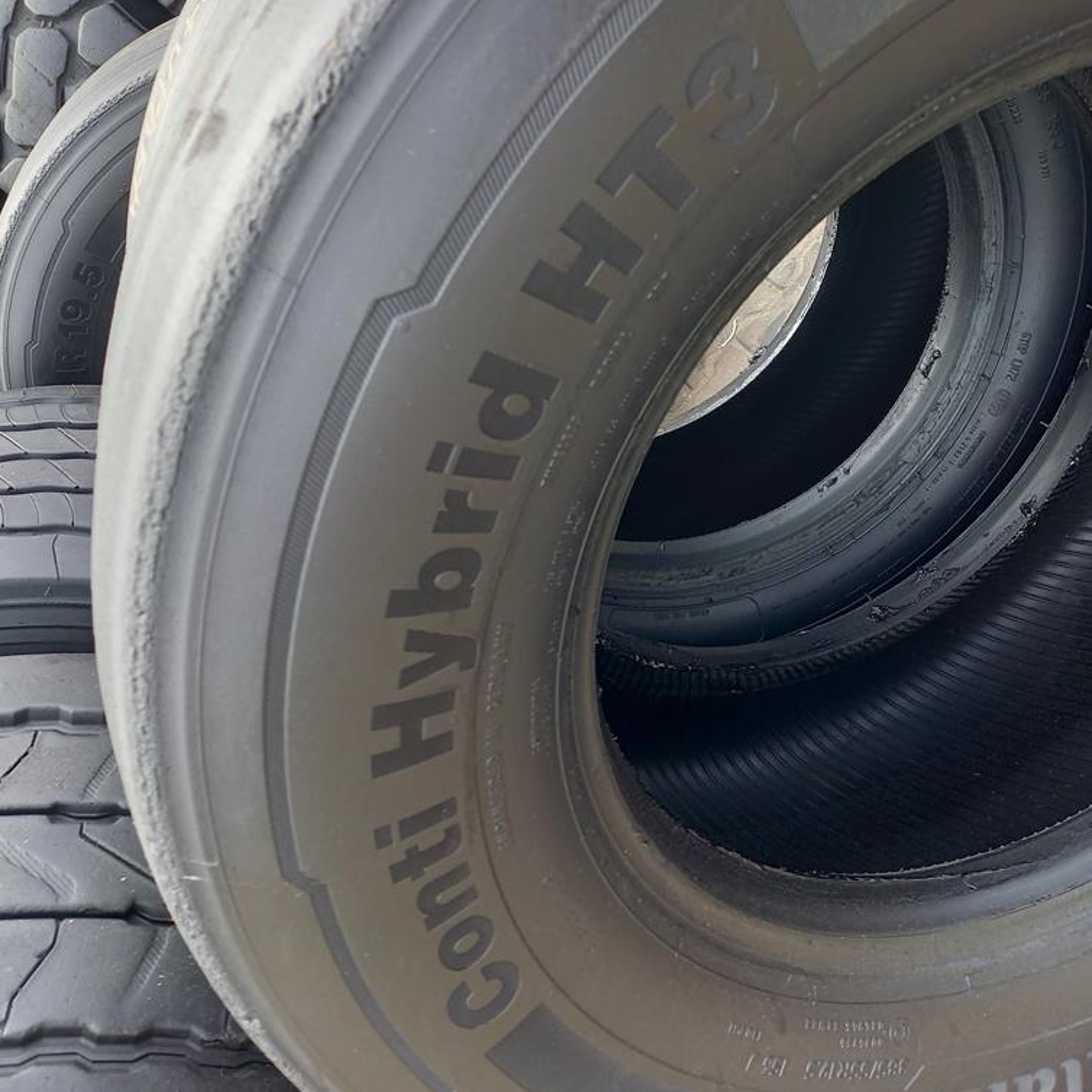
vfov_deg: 53.3
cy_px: 395
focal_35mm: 30
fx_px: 1071
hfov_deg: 54.0
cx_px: 552
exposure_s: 1/118
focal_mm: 4.65
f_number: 1.8
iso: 50
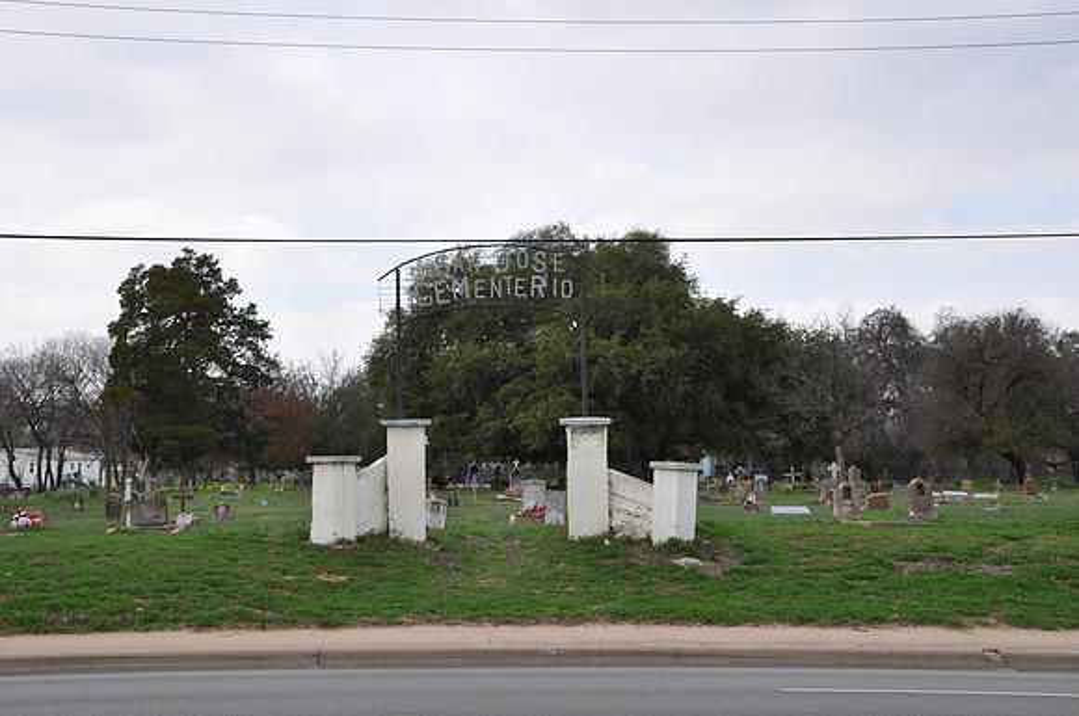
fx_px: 1526
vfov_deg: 26.4
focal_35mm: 51
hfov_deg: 38.9
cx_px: 540
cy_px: 358
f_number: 10
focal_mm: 34
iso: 200
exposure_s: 1/200
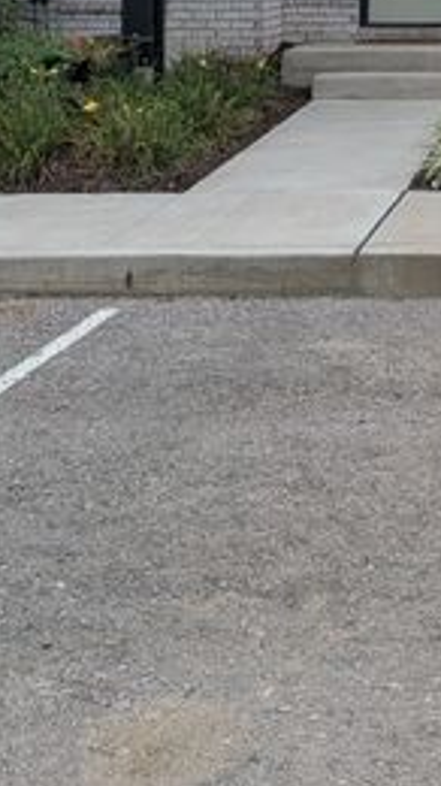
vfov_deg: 27.7
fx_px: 1395
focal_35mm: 67
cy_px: -153
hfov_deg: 17.1
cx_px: 550
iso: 30
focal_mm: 4.53
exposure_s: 1/1976
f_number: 1.7
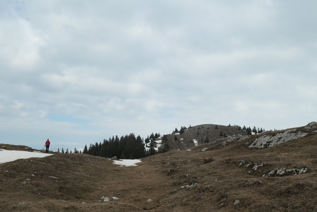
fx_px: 273
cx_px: 158
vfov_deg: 42.3
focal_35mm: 31
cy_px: 106
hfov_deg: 60.3
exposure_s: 1/800
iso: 200
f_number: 6.3
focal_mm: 11.3
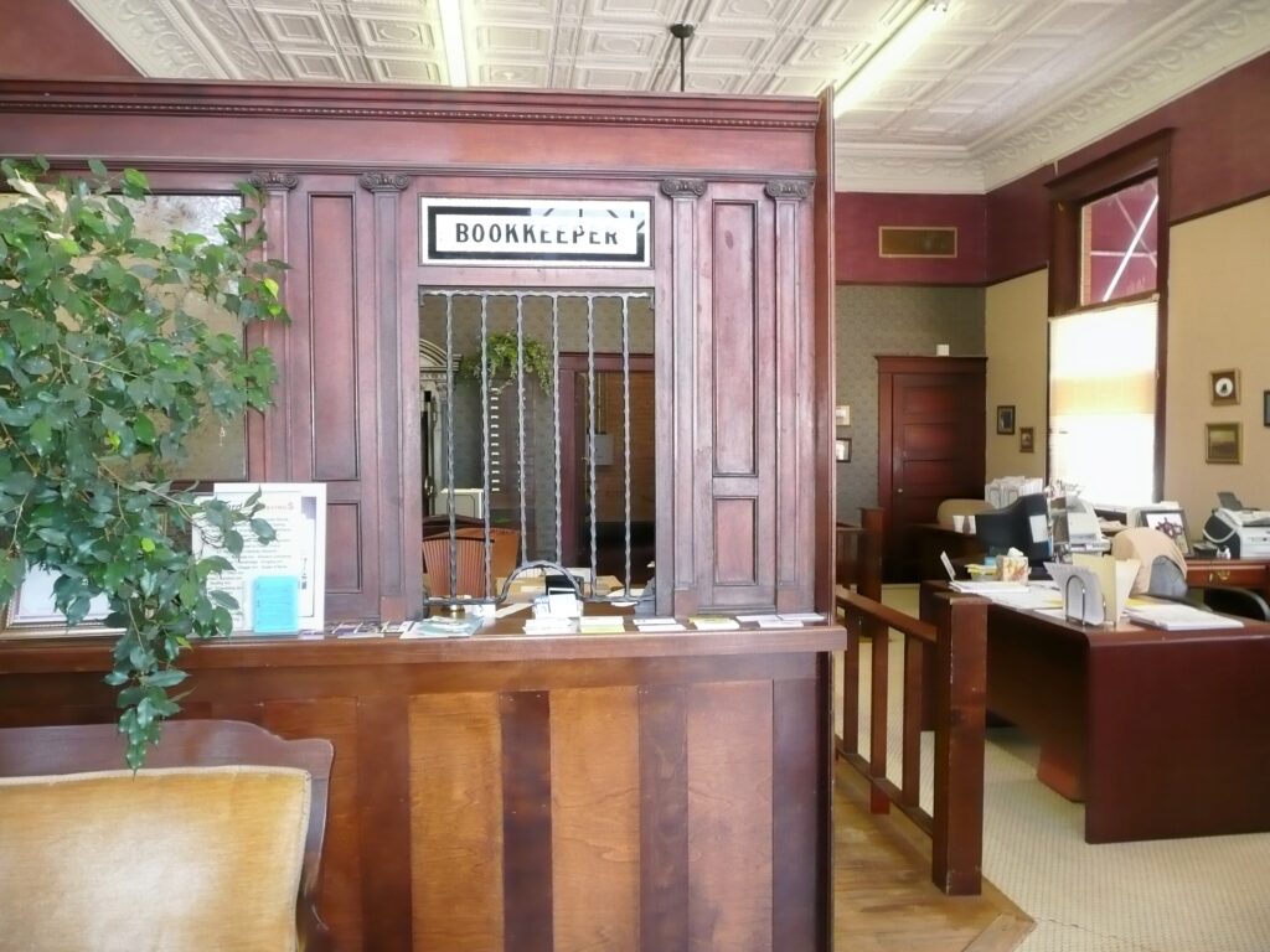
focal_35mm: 28
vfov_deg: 49.7
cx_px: 635
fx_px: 1027
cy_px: 476
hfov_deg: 63.4
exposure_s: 1/30
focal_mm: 4.6
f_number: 3.3
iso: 200
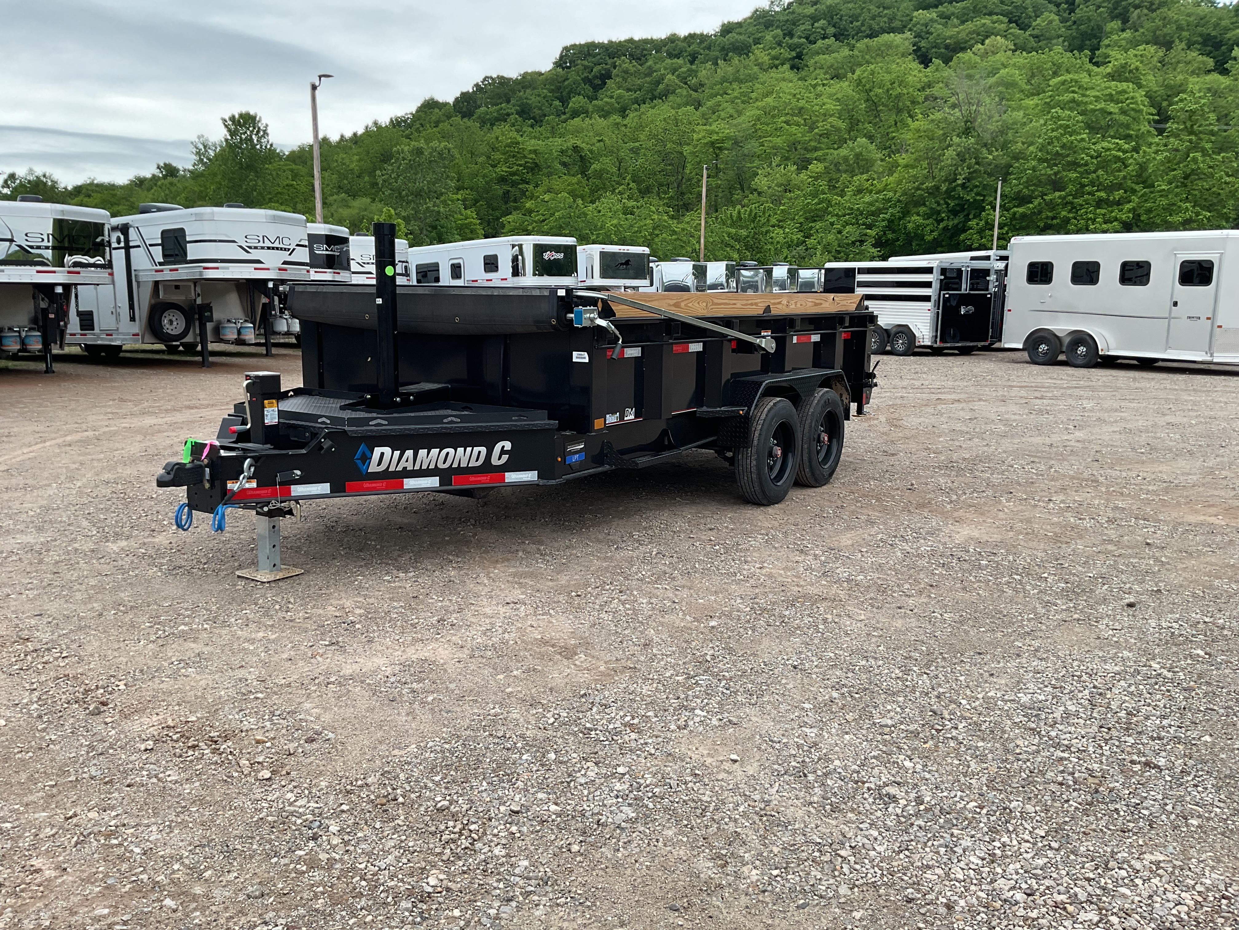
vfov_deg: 48.2
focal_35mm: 29
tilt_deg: -9.1
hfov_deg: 61.7
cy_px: 465
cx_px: 620
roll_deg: -0.2
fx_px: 1038
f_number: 1.8
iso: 16
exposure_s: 1/509
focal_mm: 3
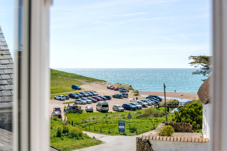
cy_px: 76
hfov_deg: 41.1
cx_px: 114
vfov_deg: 28.1
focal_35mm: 48
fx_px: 303
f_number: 8
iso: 100
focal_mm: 48
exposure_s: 1/800
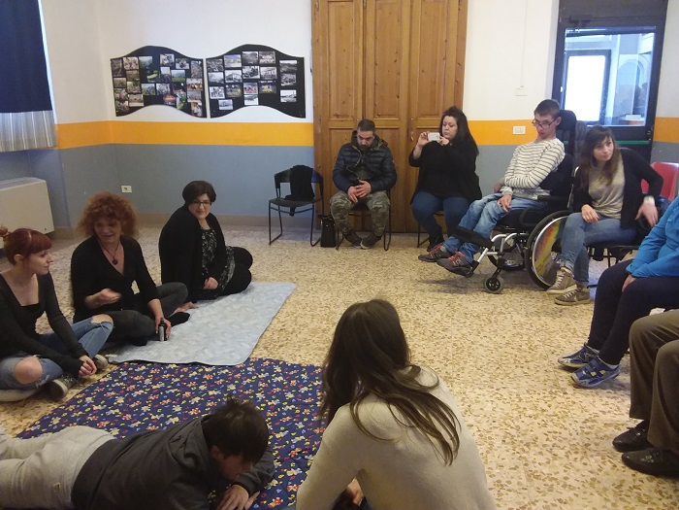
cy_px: 255
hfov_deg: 65.3
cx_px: 340
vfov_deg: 51.4
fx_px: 530
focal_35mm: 27
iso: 125
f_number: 1.9
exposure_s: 1/17
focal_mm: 2.91
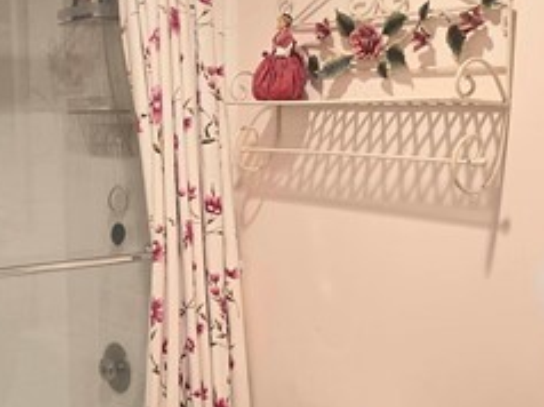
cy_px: 297
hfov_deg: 33.2
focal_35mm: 56
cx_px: 94
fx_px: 879
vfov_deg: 25.8
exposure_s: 1/60.2
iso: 200
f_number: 1.9
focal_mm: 2.2
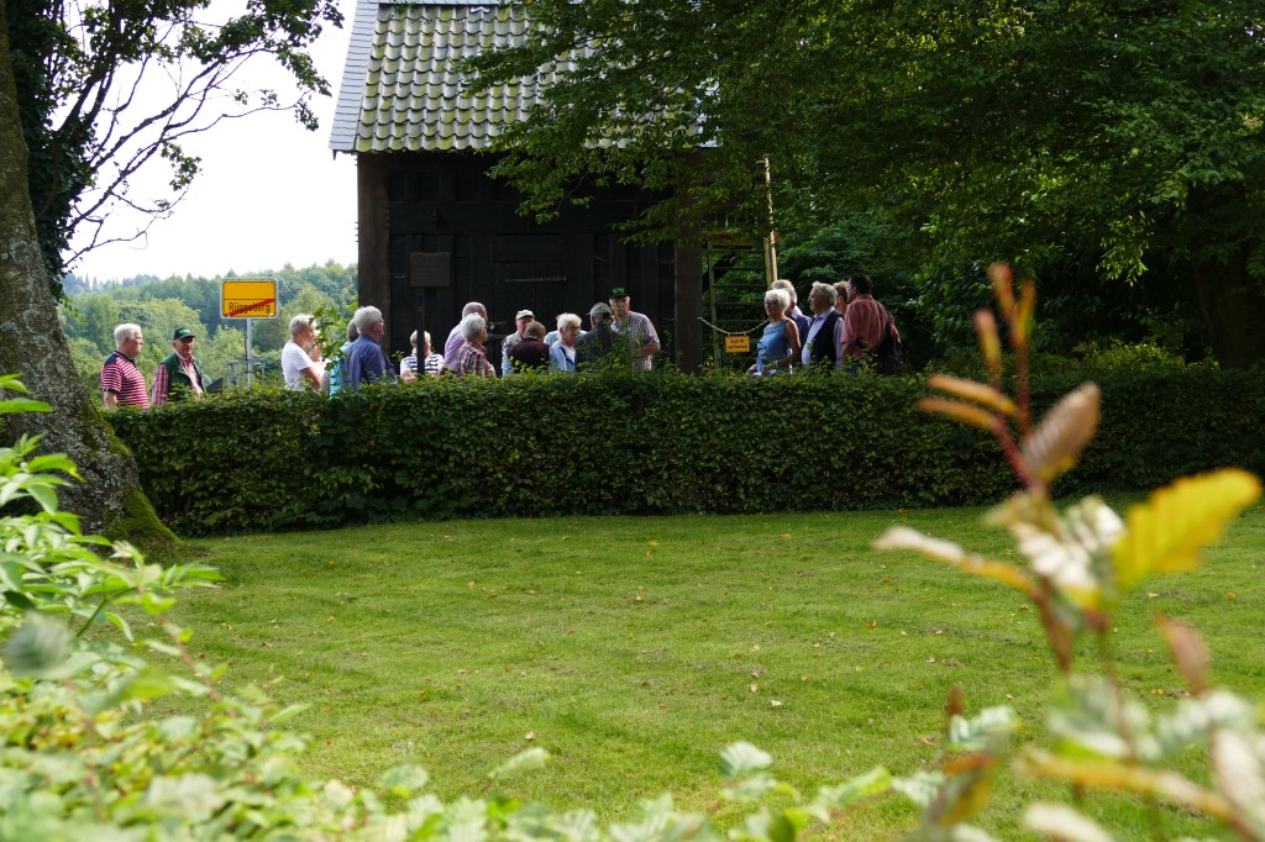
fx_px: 1651
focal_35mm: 47
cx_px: 632
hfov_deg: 41.9
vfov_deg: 28.6
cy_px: 421
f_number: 3.3
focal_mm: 17.27
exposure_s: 1/400
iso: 125
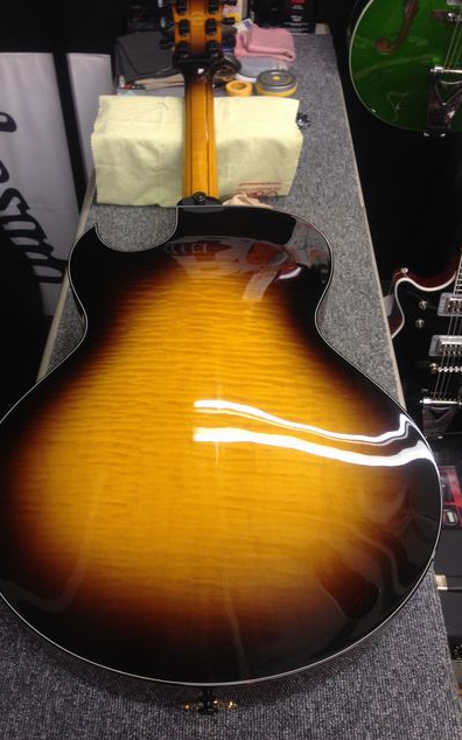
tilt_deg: -45.1
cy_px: 362
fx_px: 726
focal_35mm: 36
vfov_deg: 54.0
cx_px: 190
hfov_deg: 35.2
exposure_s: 1/30
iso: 50
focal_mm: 4.12
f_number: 2.4
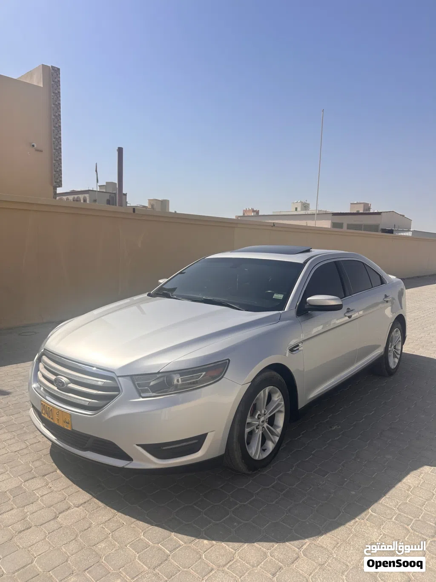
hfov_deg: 56.8
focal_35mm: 24
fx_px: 403
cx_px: 218
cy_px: 291
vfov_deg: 71.6
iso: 80
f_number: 1.78
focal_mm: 6.86
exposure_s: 1/3861
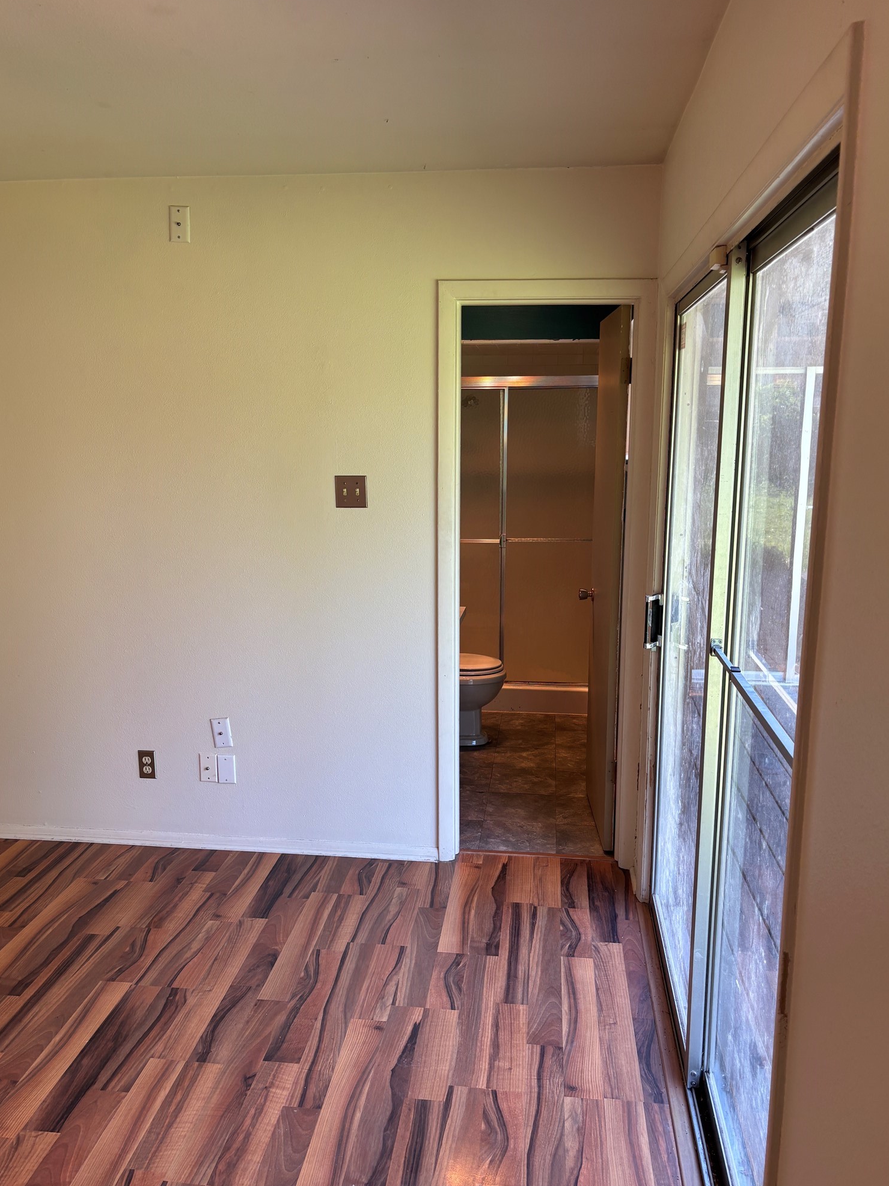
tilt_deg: -10.7
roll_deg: -0.6
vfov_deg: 65.3
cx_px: 441
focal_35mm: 27
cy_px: 598
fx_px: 925
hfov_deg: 51.4
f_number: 1.6
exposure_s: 1/120
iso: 64
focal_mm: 5.96
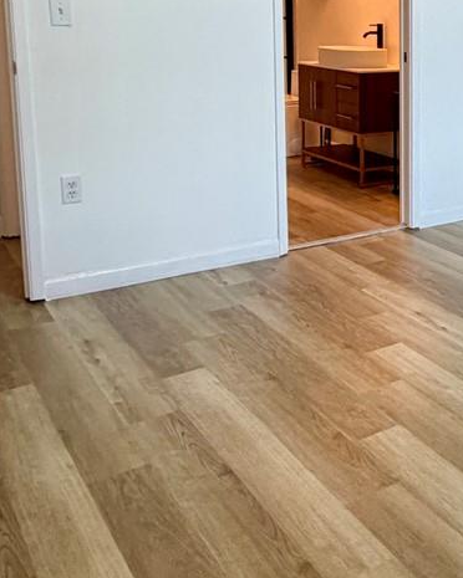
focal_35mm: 47
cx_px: 556
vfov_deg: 38.2
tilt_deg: -7.3
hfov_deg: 28.0
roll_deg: -1.6
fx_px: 805
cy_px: 122
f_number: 2.2
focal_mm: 2.22
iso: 200
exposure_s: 1/120
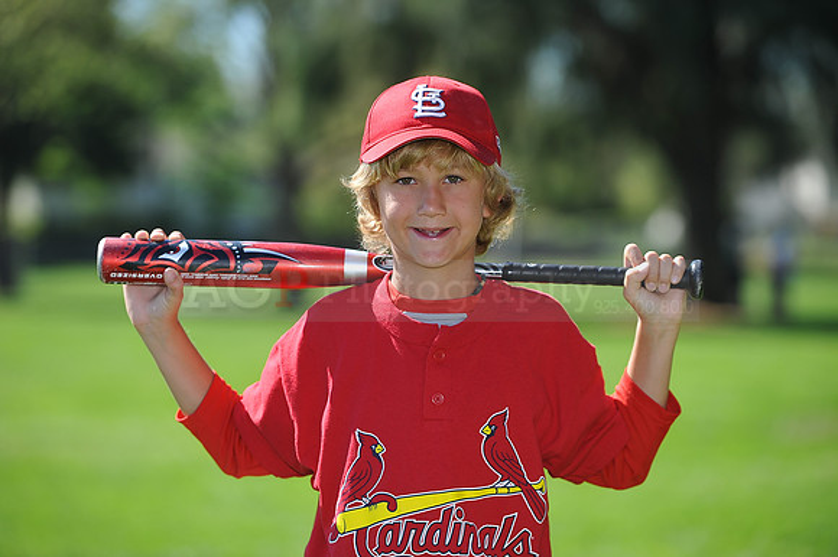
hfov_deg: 12.5
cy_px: 278
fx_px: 3838
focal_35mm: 165
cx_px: 419
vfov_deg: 8.3
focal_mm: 165
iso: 200
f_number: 4.5
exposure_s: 1/800
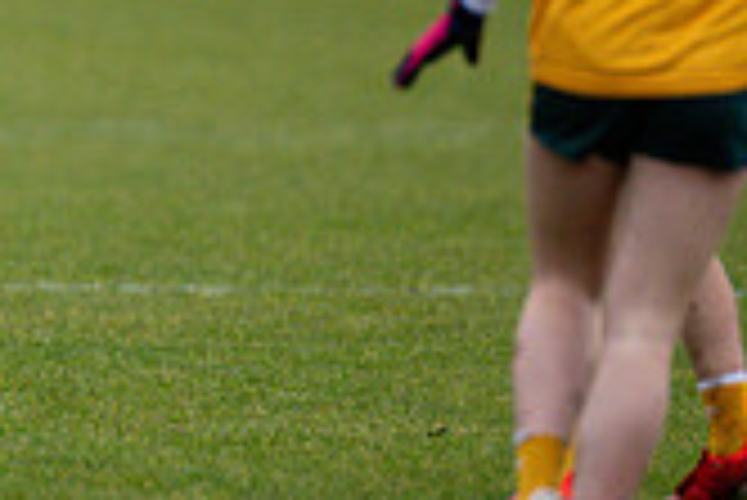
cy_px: -56
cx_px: -423
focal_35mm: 1048
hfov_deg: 2.0
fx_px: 21764
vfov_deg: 1.3
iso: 3600
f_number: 2.8
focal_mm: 300
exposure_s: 1/1000
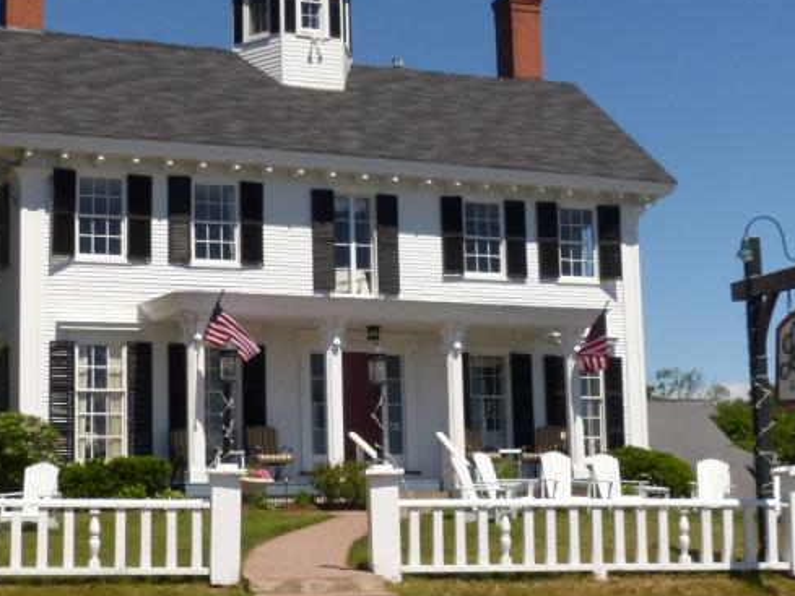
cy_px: 315
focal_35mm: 67
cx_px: 353
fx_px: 1539
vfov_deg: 21.9
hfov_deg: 28.9
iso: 200
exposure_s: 1/1600
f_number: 5
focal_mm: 5.8
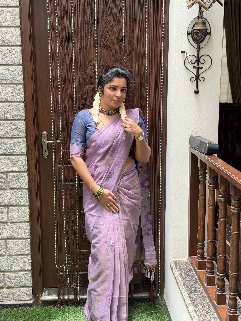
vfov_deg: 39.7
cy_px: 160
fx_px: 446
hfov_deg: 30.3
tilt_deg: -11.2
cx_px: 120
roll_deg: -0.9
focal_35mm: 48
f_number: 1.78
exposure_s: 1/121
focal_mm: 6.76
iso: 80
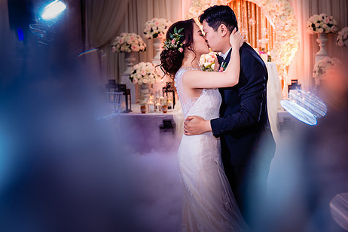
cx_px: 258
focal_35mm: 48
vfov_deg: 27.8
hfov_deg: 40.1
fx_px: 464
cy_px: 69
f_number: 3.5
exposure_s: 1/160
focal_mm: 31
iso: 1000
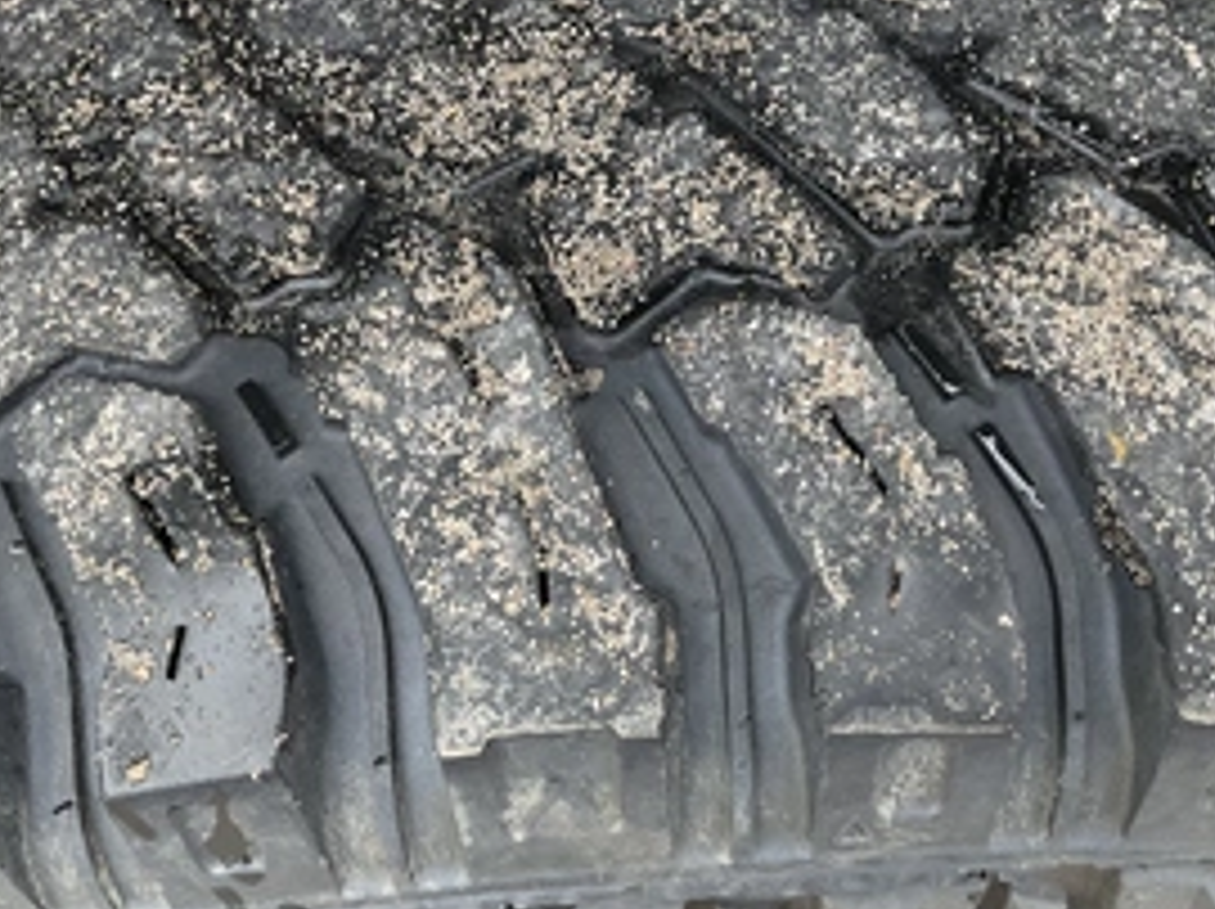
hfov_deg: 43.9
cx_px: 612
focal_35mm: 43
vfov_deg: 33.5
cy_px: 387
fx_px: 1508
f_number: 1.8
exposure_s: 1/172
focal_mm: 3
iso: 32
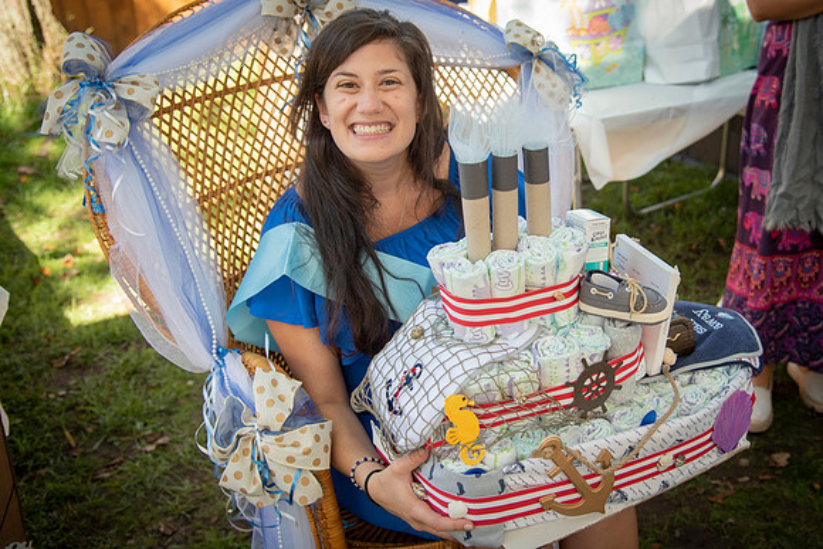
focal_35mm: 46
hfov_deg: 42.9
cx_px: 494
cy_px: 240
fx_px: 1042
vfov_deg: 29.5
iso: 125
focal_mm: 38
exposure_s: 1/125
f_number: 4
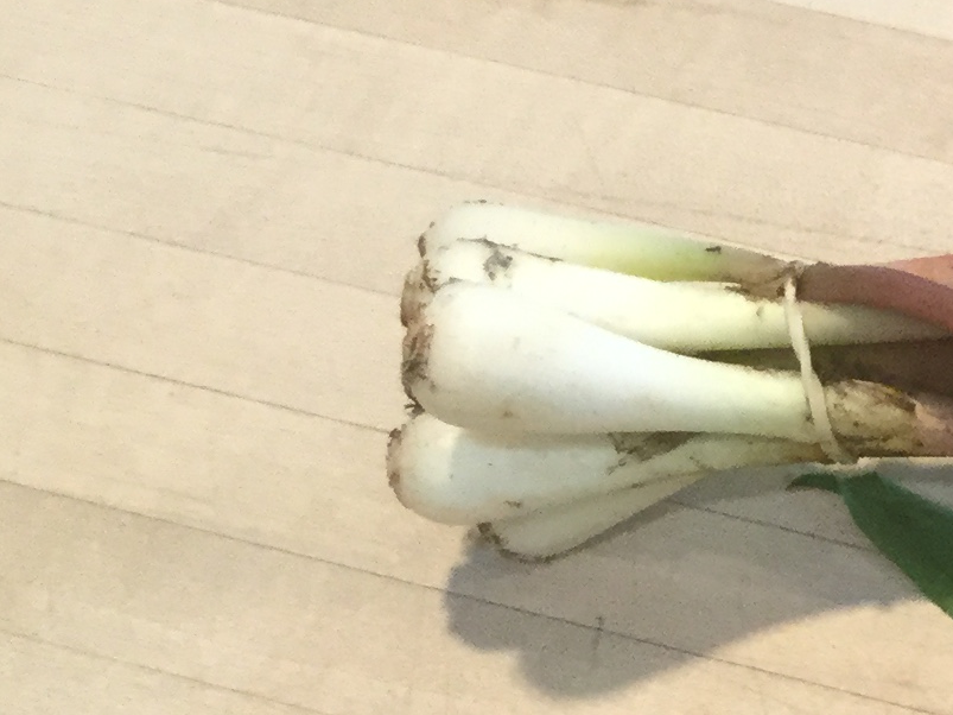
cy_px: 943
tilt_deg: -59.3
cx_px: 1775
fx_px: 3468
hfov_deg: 13.8
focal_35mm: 126
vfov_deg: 11.4
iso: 64
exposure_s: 1/30
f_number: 2.4
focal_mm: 3.3
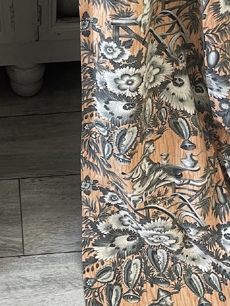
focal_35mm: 63
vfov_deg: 30.1
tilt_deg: -50.1
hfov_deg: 22.7
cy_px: 71
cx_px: 21
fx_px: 558
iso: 320
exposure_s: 1/60
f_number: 1.6
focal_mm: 5.1
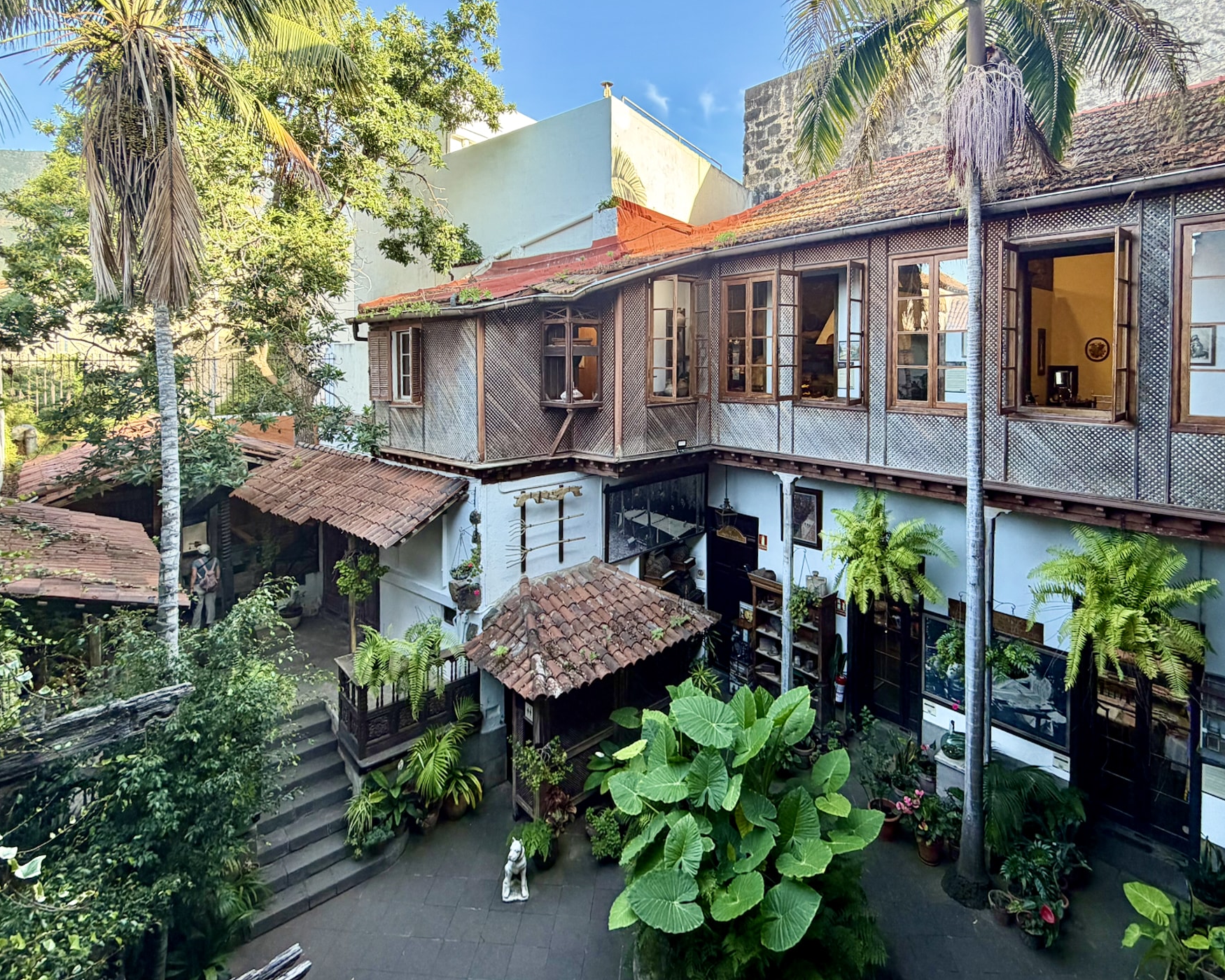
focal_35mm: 15
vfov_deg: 84.0
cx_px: 636
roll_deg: +0.3
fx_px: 544
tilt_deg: -13.0
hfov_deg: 96.8
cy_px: 488
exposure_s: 1/121
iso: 100
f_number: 2.2
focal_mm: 2.22
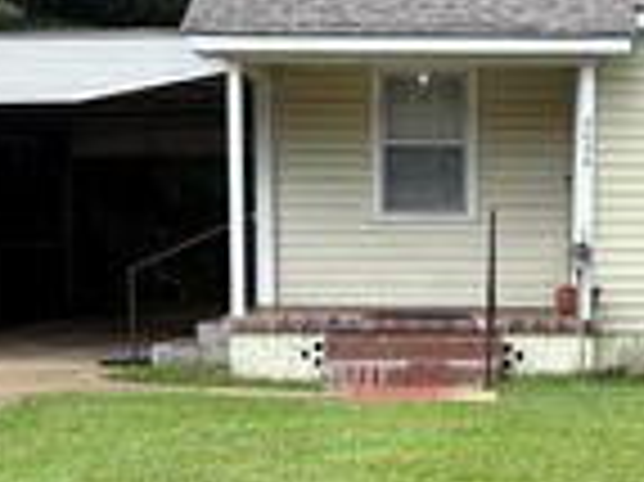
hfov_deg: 21.3
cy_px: 372
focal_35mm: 91
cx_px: 513
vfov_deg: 16.1
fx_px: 1692
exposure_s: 1/840
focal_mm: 5.96
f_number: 1.6
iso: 50
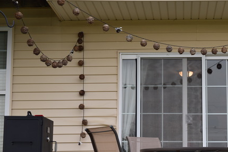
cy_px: 93
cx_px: 165
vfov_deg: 13.6
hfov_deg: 20.1
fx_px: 638
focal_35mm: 101
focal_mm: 45
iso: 400
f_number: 10
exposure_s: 1/200
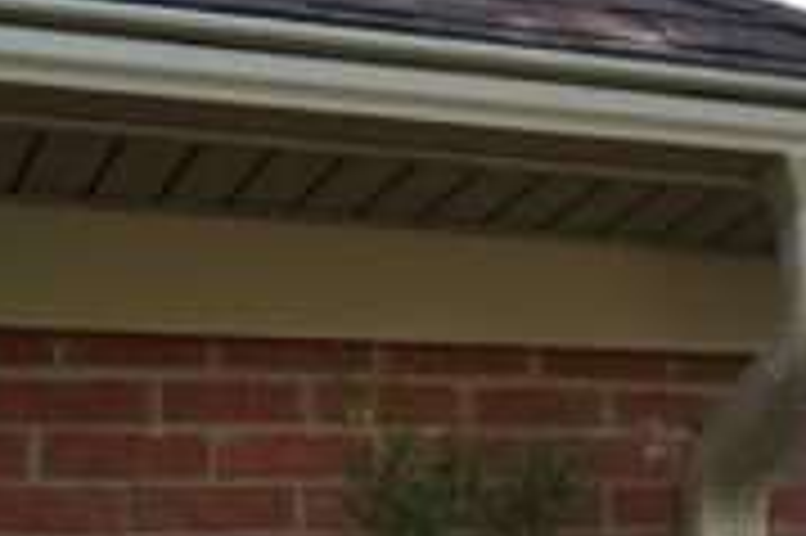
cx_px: 811
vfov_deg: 17.6
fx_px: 1725
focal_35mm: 77
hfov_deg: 25.0
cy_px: 146
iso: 800
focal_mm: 23
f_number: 5.6
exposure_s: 1/1250
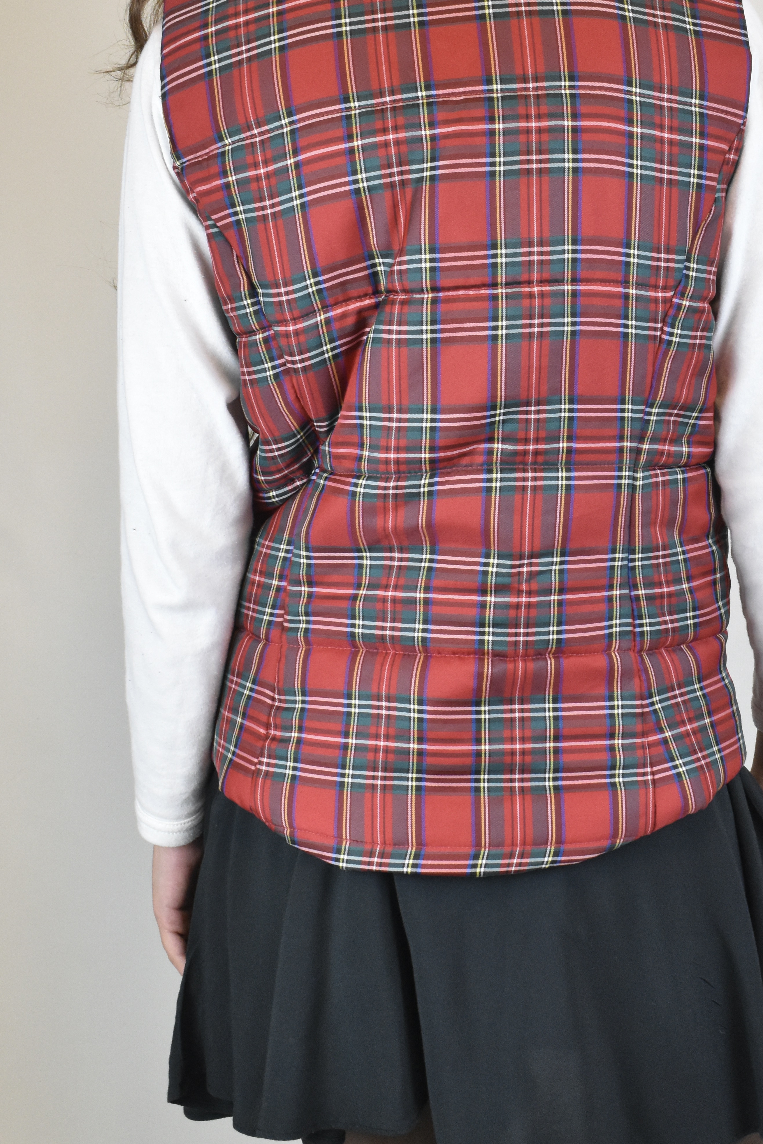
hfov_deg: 24.5
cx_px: 484
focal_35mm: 55
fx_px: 1748
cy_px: 473
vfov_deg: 36.1
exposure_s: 1/50
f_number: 13
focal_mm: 24
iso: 1600
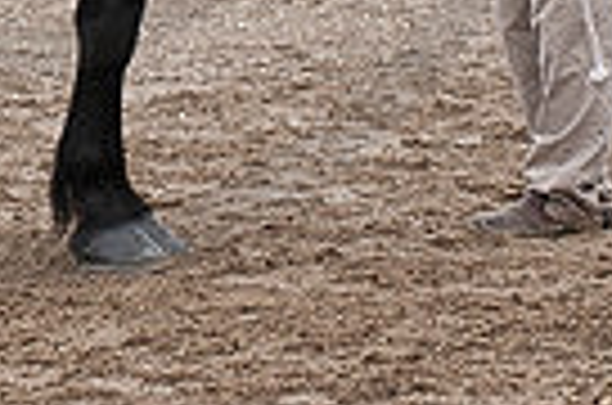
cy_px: -308
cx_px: -27
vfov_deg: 2.9
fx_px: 7870
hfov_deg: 4.4
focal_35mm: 464
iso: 1100
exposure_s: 1/1250
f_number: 5.6
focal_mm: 125
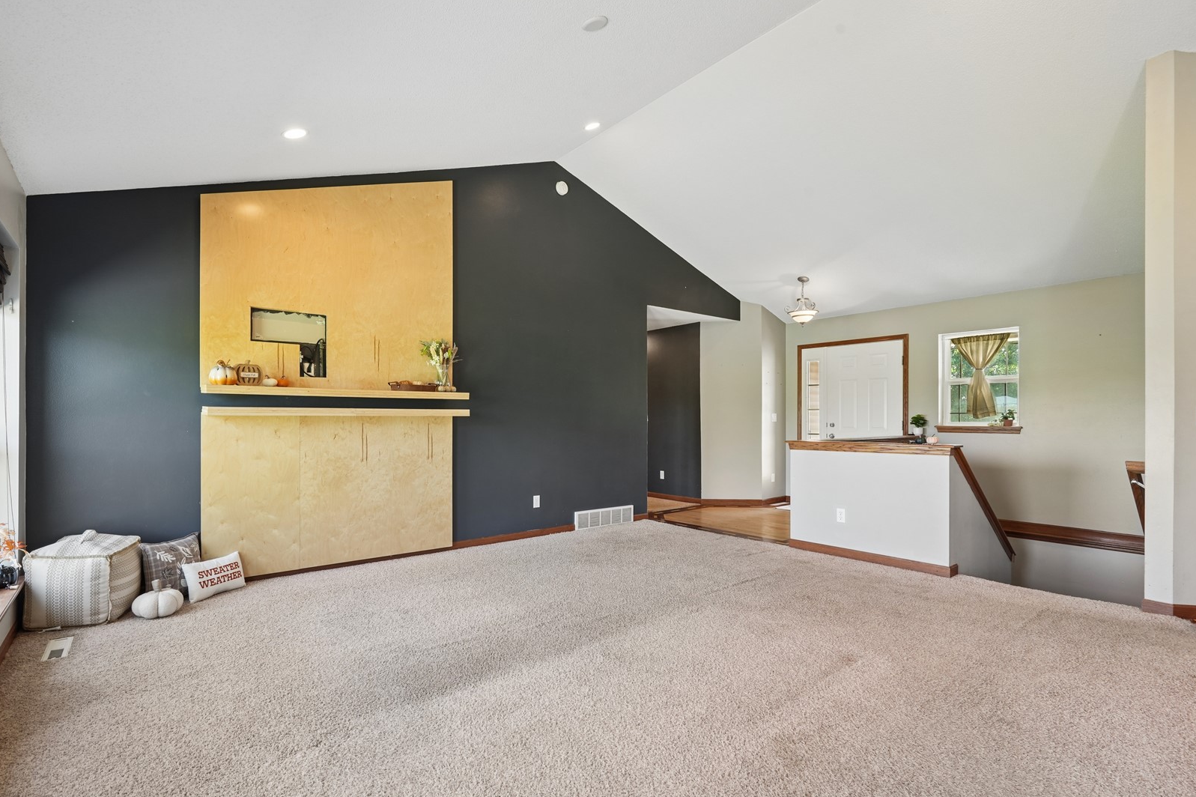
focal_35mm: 17
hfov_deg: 93.2
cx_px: 568
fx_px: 565
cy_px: 414
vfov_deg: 70.4
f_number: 10
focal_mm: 16
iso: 400
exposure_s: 1/10
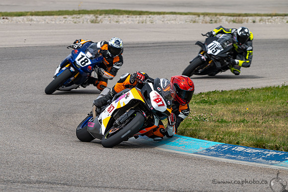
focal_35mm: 391
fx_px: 3128
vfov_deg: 3.5
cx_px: 100
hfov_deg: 5.3
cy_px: 125
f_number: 9
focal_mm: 300
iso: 220
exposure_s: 1/800
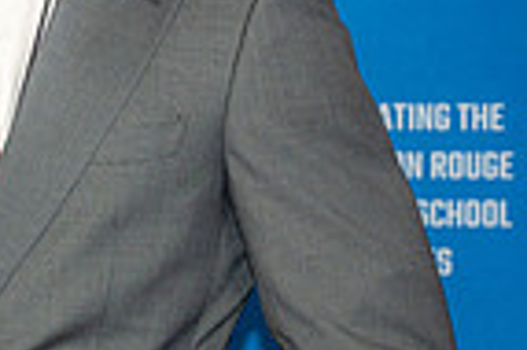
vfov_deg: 5.4
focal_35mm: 256
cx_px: -26
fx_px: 3743
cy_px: 160
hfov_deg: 8.0
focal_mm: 63
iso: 320
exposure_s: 1/160
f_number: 3.2
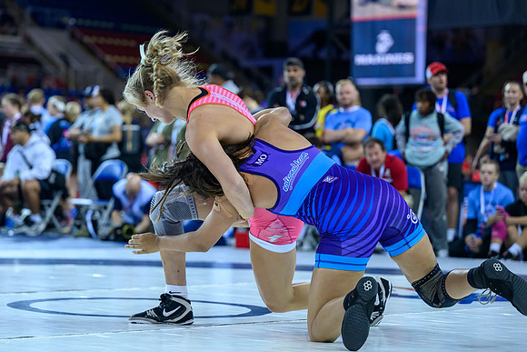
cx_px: 202
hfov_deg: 17.6
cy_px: 170
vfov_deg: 11.8
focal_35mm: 116
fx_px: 1698
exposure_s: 1/800
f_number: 2.8
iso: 2000
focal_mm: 93
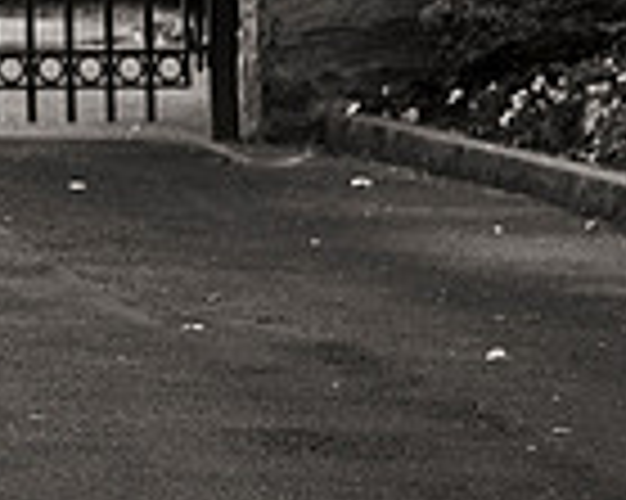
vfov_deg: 6.5
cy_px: -313
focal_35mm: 233
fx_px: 4314
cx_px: -551
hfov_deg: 8.0
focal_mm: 58
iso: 800
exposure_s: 1/400
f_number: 4
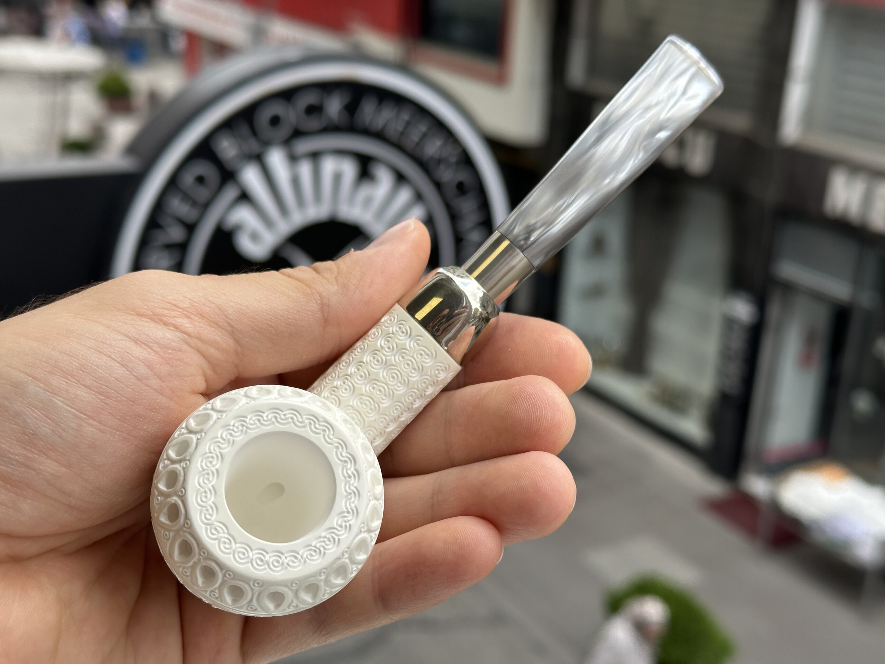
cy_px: 332
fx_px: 1227
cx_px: 442
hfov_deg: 39.7
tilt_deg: -19.4
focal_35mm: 48
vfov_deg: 30.3
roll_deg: -3.2
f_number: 1.78
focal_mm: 6.86
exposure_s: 1/1009
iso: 64
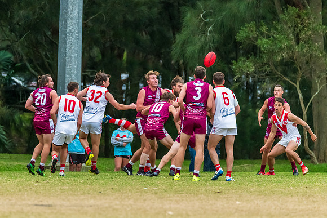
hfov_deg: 4.3
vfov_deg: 2.9
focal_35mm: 482
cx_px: 136
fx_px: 4380
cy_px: 95
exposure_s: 1/1250
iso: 3200
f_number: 6
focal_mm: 380
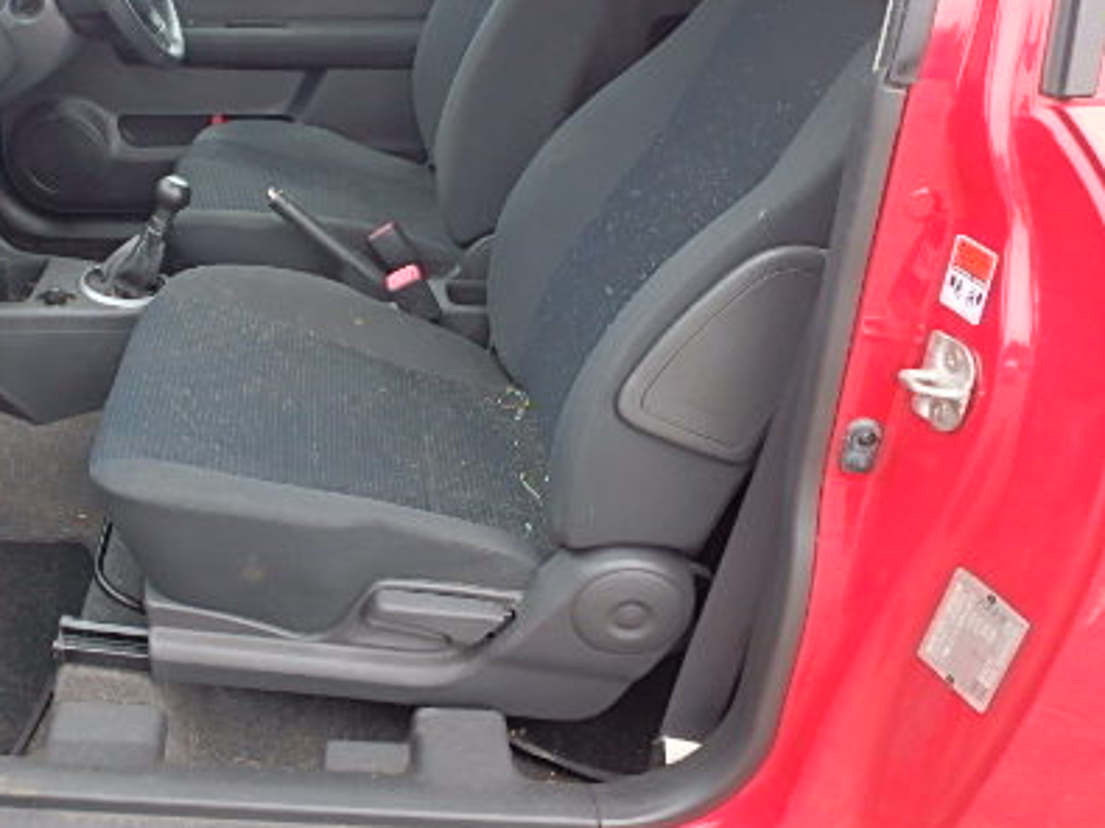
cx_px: 238
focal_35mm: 34
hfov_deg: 51.0
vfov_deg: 40.4
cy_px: 190
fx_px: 1085
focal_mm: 3.7
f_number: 3.5
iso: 125
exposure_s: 1/80
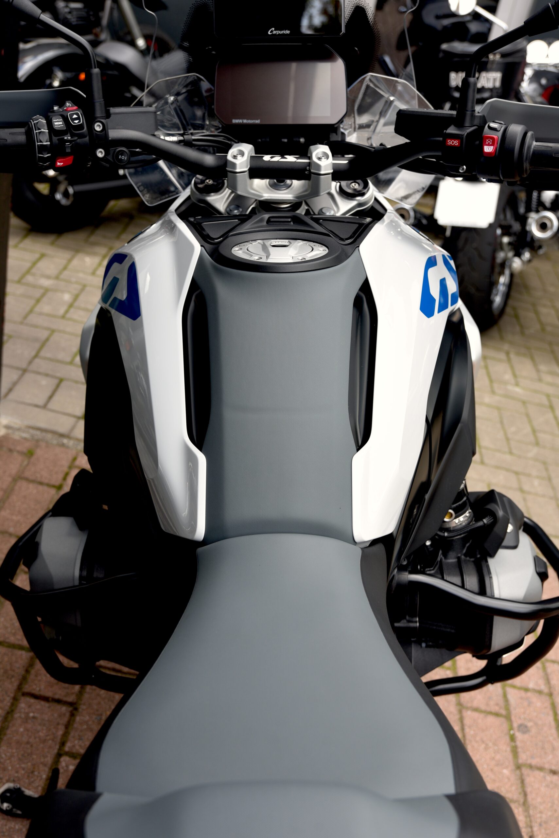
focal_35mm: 44
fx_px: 1024
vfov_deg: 44.5
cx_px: 280
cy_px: 419
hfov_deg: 30.5
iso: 200
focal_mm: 44
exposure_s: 1/125
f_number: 5.6
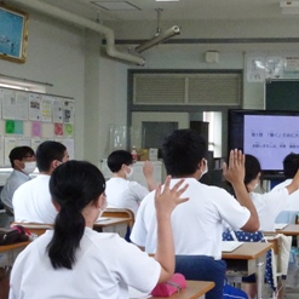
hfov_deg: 26.2
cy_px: 159
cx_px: 321
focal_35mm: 61
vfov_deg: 28.2
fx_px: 596
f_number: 4
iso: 2000
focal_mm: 5.43
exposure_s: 1/250
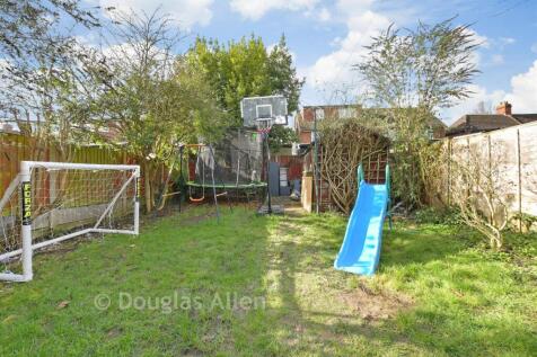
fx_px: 224
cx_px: 268
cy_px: 178
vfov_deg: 77.3
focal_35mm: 15
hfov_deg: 100.4
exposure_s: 1/125
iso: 160
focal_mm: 10
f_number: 8
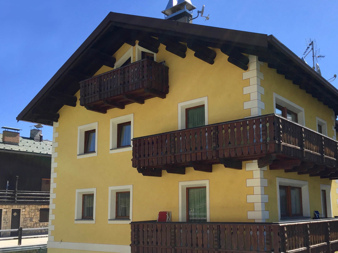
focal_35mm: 37
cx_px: 203
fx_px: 361
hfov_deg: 49.8
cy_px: 159
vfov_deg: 38.4
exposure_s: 1/1236
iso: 32
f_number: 2.2
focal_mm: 4.15
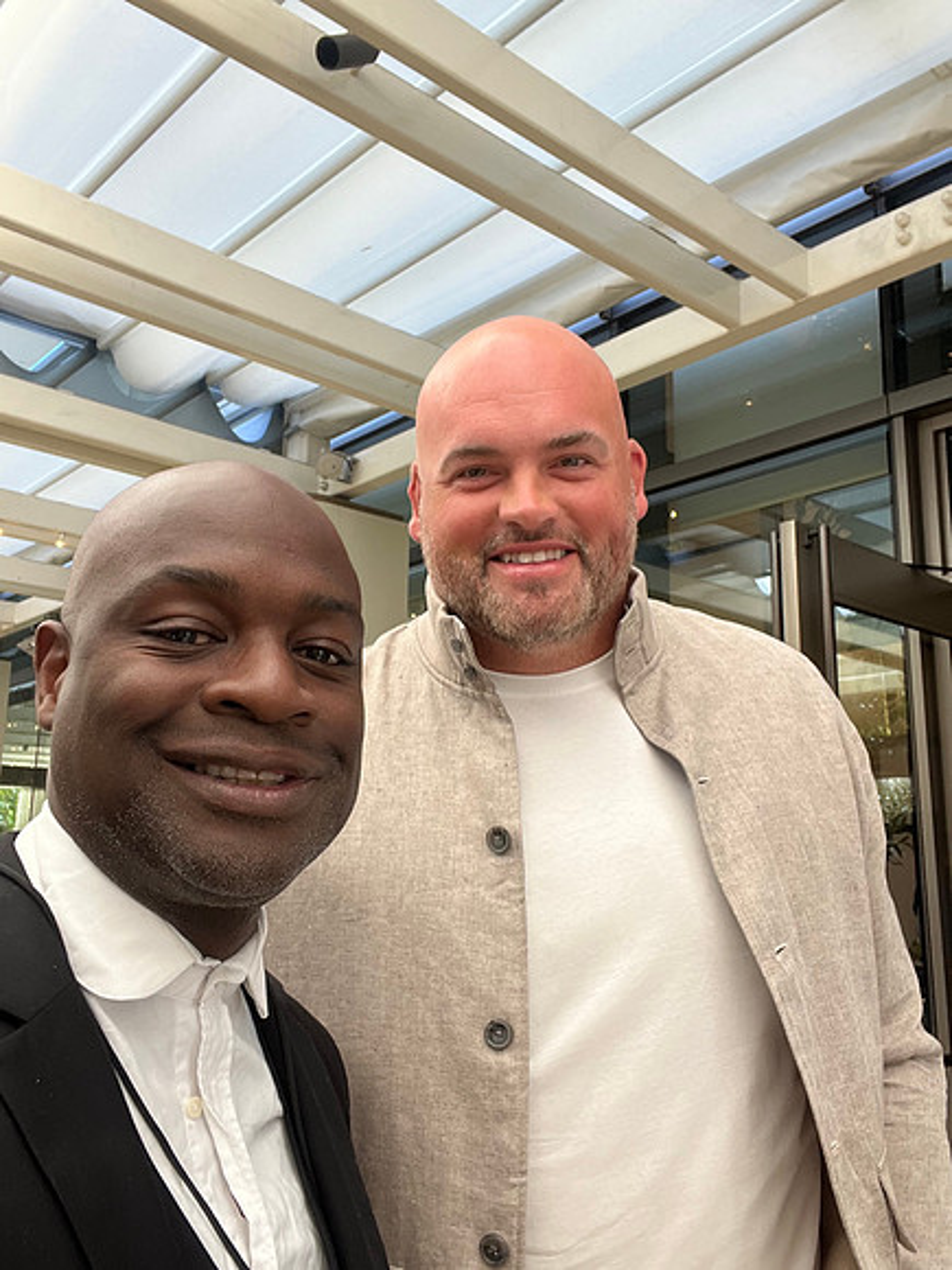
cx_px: 476
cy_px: 635
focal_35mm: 30
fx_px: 1100
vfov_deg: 60.0
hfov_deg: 46.8
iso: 50
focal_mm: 2.71
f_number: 2.2
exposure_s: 1/60
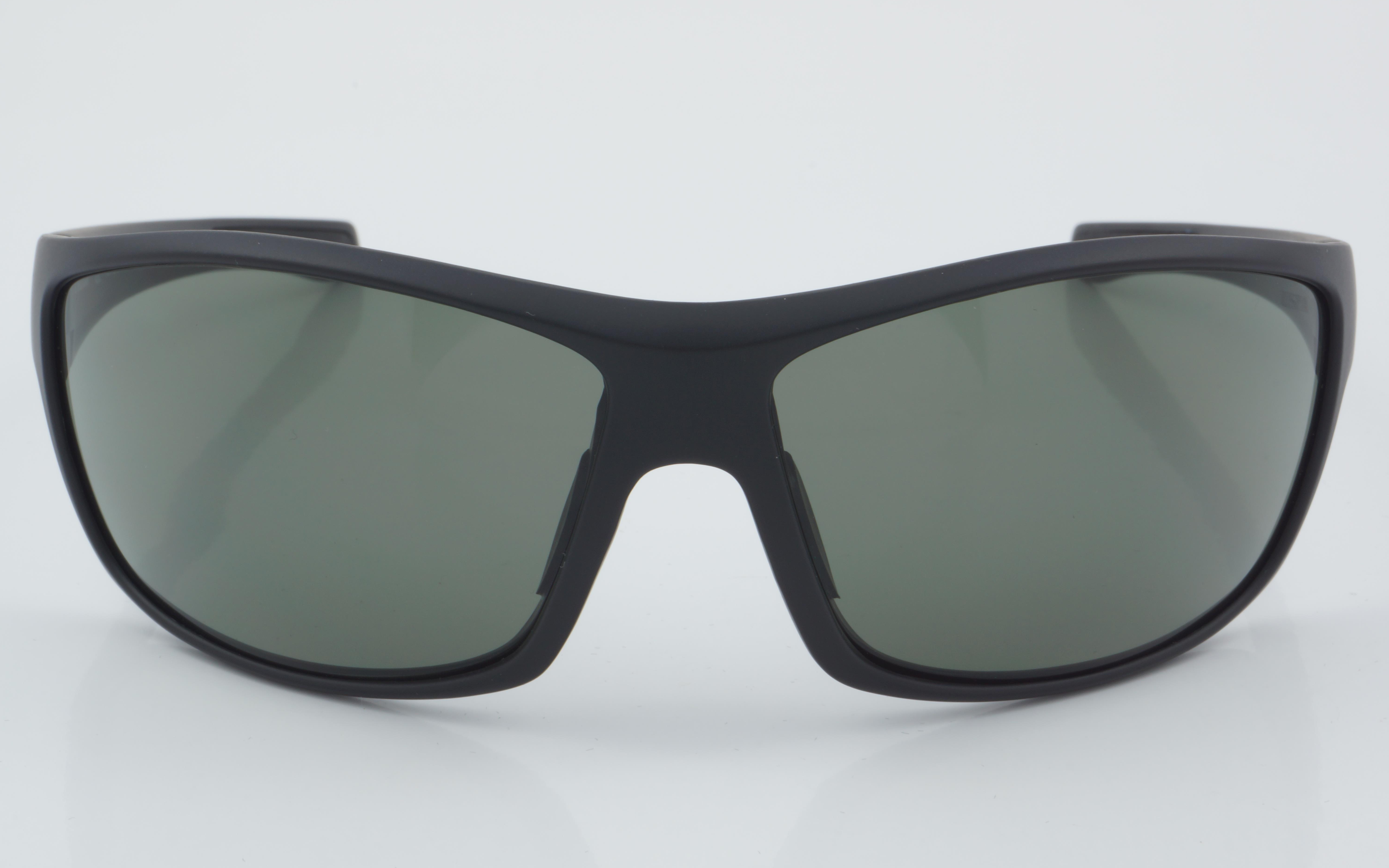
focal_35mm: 85
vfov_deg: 15.5
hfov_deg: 24.5
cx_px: 692
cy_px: 440
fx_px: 3199
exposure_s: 1/4
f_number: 32
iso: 100
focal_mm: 55
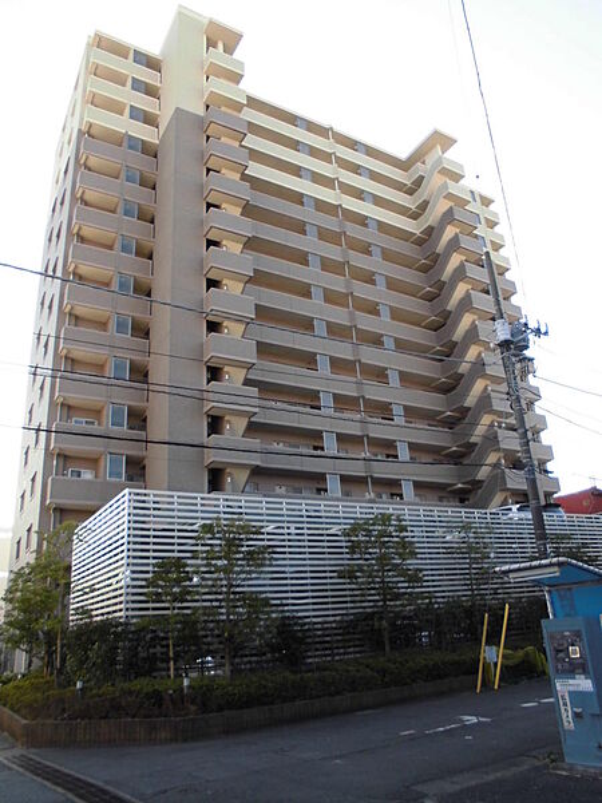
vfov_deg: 67.3
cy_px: 402
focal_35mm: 26
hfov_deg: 53.1
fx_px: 603
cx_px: 301
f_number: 3.5
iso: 100
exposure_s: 1/160
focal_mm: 4.6
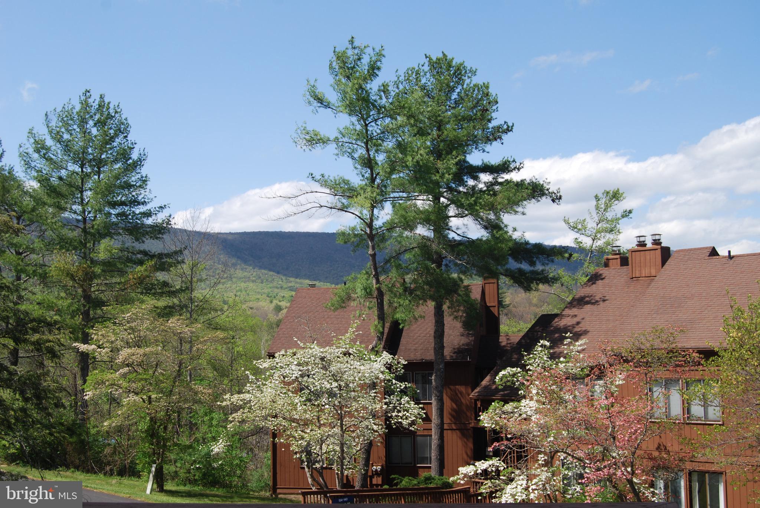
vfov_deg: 29.9
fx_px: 951
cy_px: 254
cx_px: 380
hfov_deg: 43.6
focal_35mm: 45
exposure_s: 1/250
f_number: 8
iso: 100
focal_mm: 30
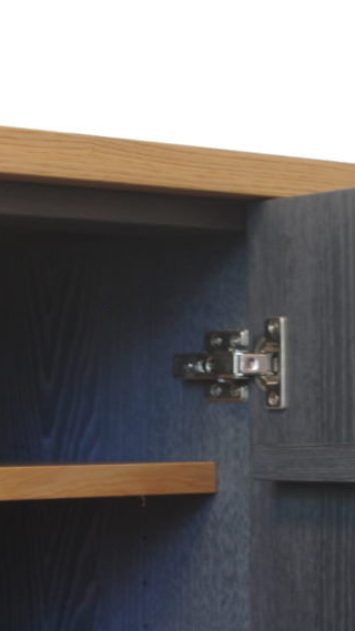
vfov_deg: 15.5
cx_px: 179
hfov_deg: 8.8
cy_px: 511
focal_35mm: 137
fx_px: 2299
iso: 400
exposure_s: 1/1.67
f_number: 8
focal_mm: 33
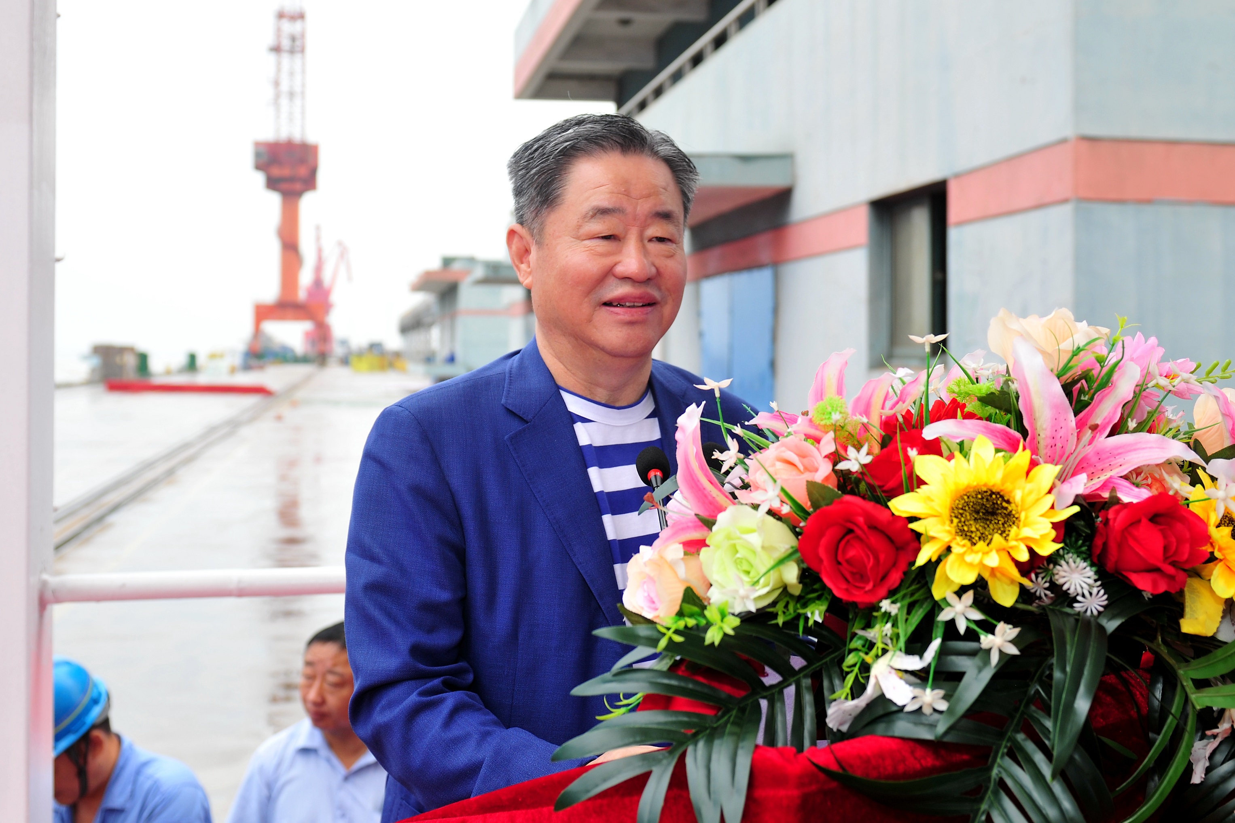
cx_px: 618
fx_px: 995
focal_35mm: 29
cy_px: 412
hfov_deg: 63.7
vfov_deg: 45.0
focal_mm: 29
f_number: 3.5
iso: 160
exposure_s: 1/250
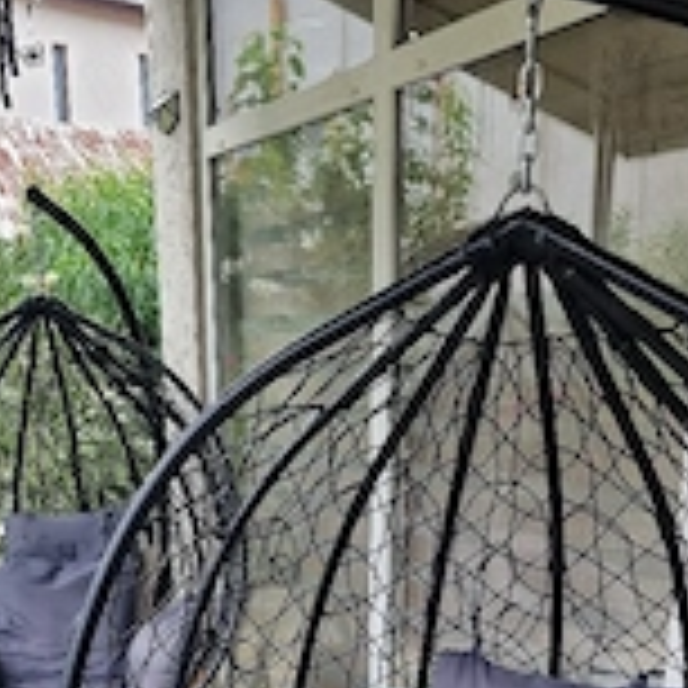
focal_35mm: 53
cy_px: 742
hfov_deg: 32.2
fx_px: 1192
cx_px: 315
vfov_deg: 29.3
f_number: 1.8
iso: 50
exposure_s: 1/200
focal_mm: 6.4
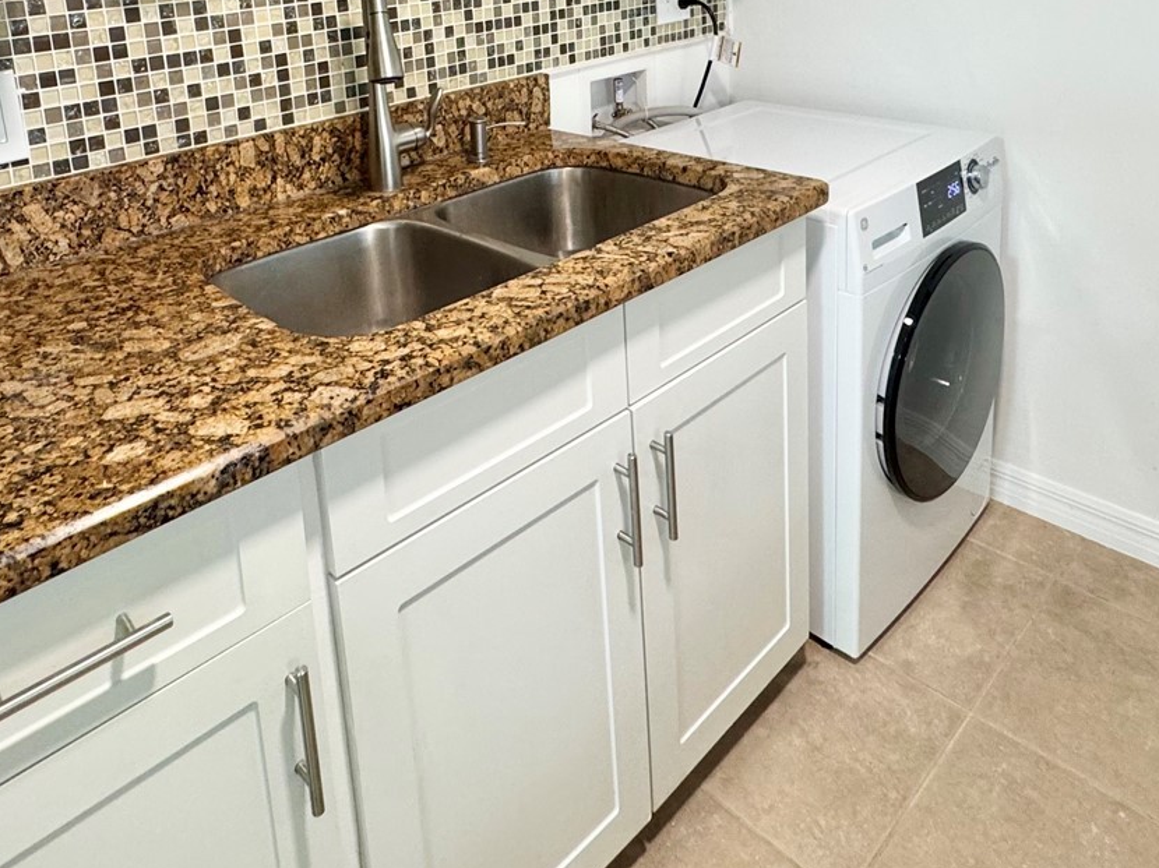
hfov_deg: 65.2
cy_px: 82
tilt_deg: -10.5
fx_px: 904
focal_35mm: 27
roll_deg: +3.7
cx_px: 525
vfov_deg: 46.2
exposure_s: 1/62
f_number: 2.2
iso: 200
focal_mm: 2.22
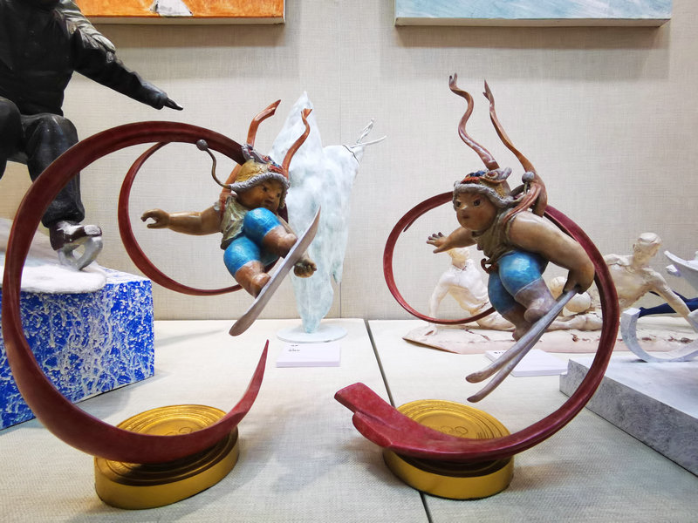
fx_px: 343
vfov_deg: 74.7
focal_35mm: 17
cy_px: 262
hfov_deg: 91.0
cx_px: 349
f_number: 2.2
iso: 500
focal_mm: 2.26
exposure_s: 1/50
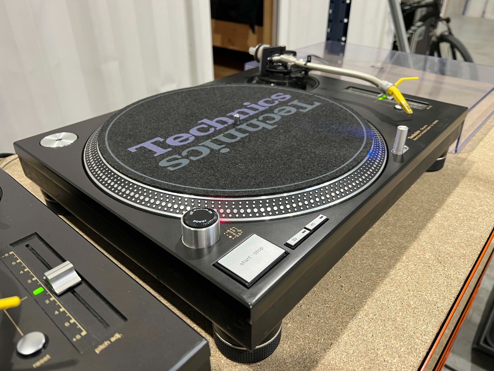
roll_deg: -0.3
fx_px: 371
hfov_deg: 67.3
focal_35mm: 26
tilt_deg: -33.3
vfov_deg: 53.1
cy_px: 186
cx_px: 247
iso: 100
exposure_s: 1/51
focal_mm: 5.7
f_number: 1.5
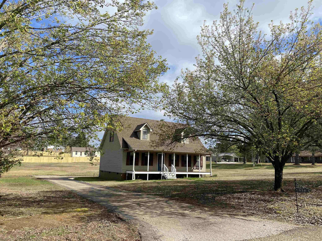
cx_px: 161
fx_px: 242
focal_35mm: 26
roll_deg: -1.6
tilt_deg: +10.9
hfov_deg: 67.3
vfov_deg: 53.1
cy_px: 120
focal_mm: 4.25
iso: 32
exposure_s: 1/2967
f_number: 1.8
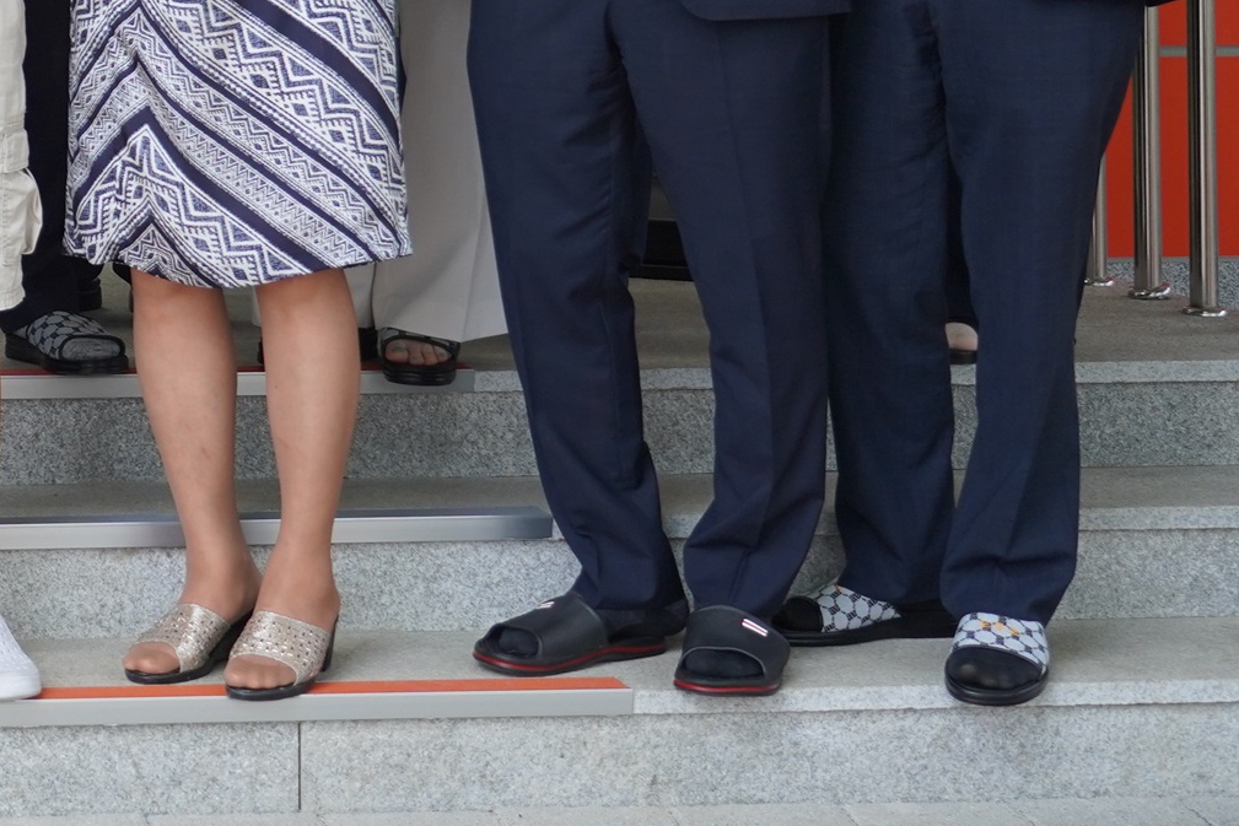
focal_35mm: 110
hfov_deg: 17.1
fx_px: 3786
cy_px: -206
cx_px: -521
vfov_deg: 12.1
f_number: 4
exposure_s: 1/160
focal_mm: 37
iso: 640
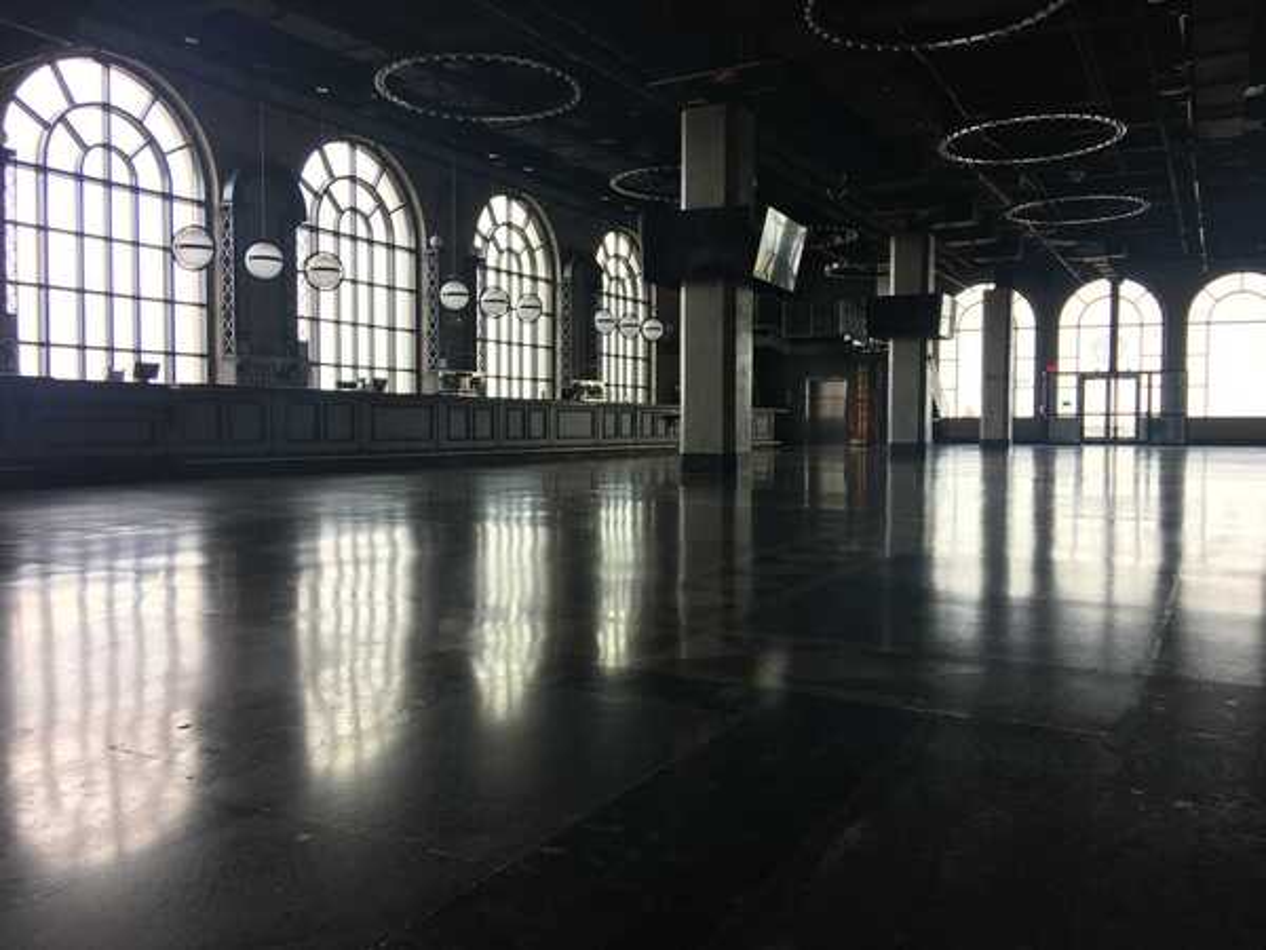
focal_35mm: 29
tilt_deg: -1.9
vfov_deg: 48.2
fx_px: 1061
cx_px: 633
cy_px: 475
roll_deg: -0.3
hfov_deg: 61.7
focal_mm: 4.15
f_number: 2.2
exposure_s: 1/120
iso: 40
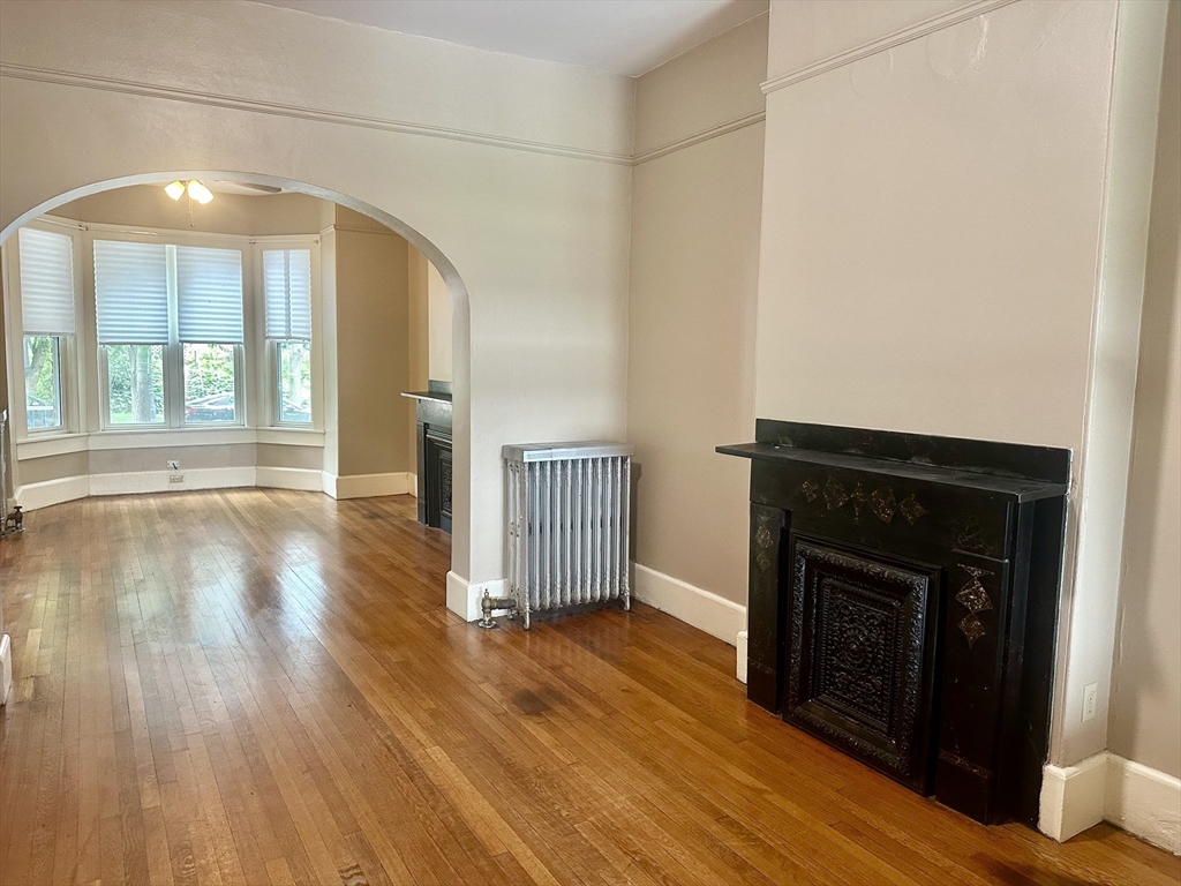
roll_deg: -1.2
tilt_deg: -5.7
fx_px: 819
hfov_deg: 71.6
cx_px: 590
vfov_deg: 56.8
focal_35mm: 24
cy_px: 443
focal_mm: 6.86
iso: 320
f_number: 1.78
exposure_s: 1/60
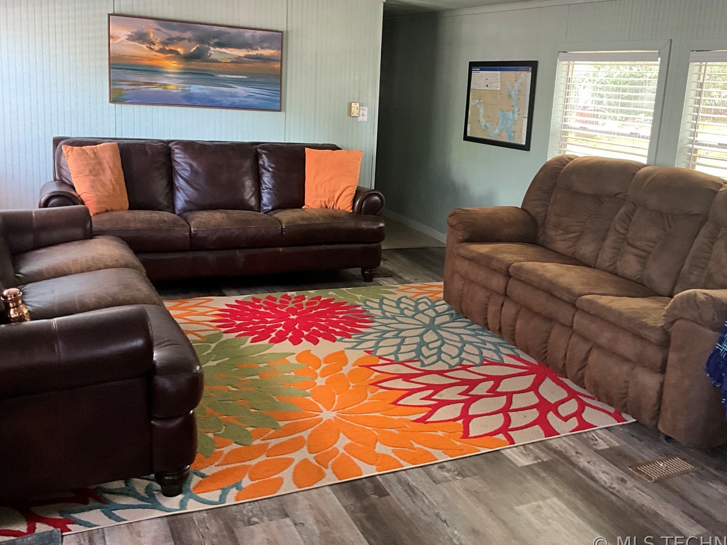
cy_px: 221
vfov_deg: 39.5
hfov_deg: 50.9
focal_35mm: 36
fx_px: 756
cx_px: 444
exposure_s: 1/60
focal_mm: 3
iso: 160
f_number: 1.8
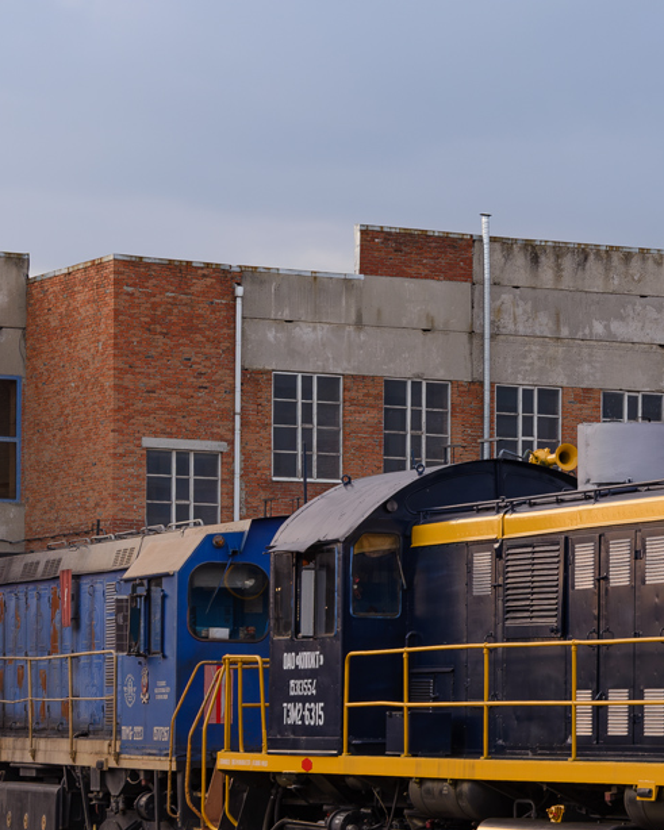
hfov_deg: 11.4
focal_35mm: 133
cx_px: 736
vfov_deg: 14.4
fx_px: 3268
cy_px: 592
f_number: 6.3
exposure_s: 1/160
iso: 400
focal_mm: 58
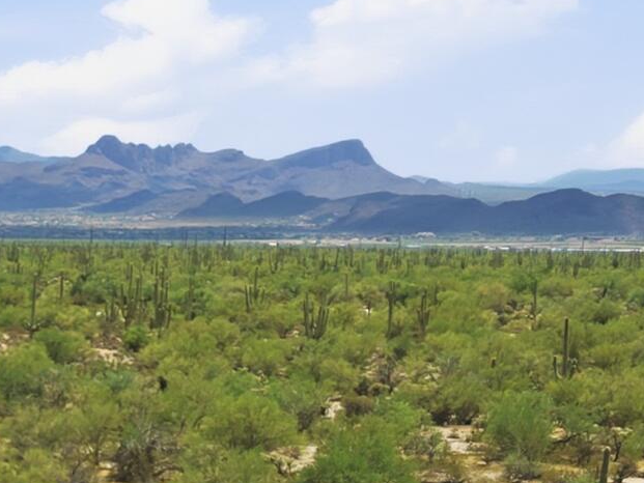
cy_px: 453
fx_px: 2158
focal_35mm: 116
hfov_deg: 14.8
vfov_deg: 12.7
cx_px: -529
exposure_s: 1/8000
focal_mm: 8.7
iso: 200
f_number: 1.8
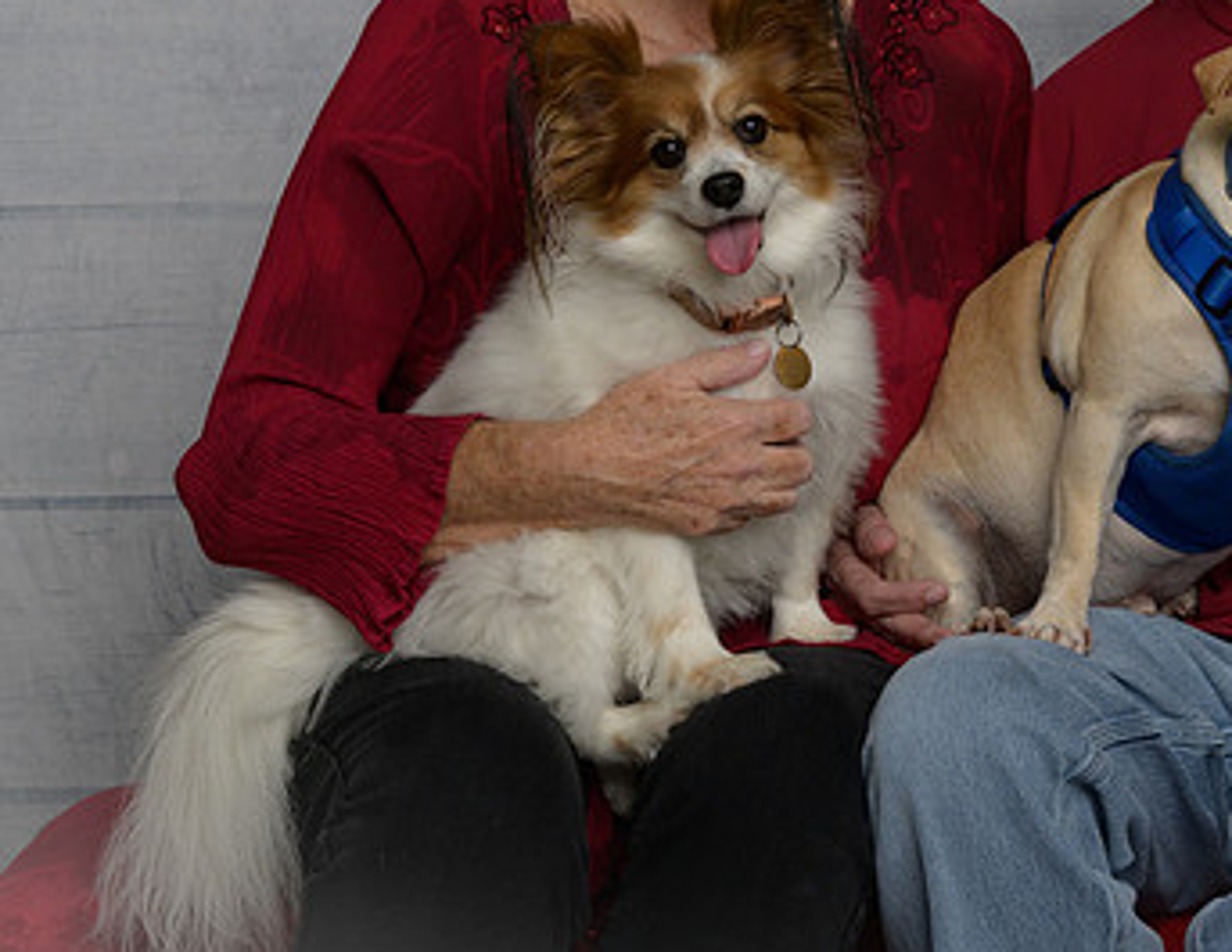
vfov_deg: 14.2
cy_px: 214
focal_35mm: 106
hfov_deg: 18.0
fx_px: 3814
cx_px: 1140
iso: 400
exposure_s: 1/160
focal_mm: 55
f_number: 10
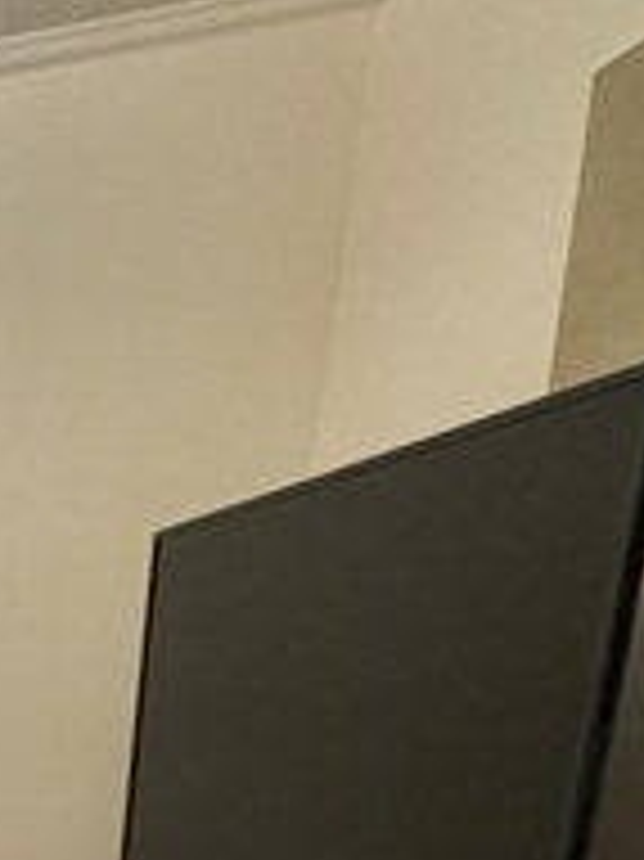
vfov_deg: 31.9
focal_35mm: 49
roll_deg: +2.9
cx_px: -768
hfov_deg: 17.0
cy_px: 1049
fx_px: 1217
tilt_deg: -15.1
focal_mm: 2.22
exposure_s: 1/60
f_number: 2.2
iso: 320
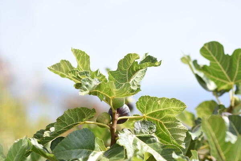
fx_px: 853
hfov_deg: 16.1
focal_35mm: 128
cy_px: 80
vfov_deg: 10.8
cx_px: 120
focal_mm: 85
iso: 250
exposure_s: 1/8000
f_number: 1.7
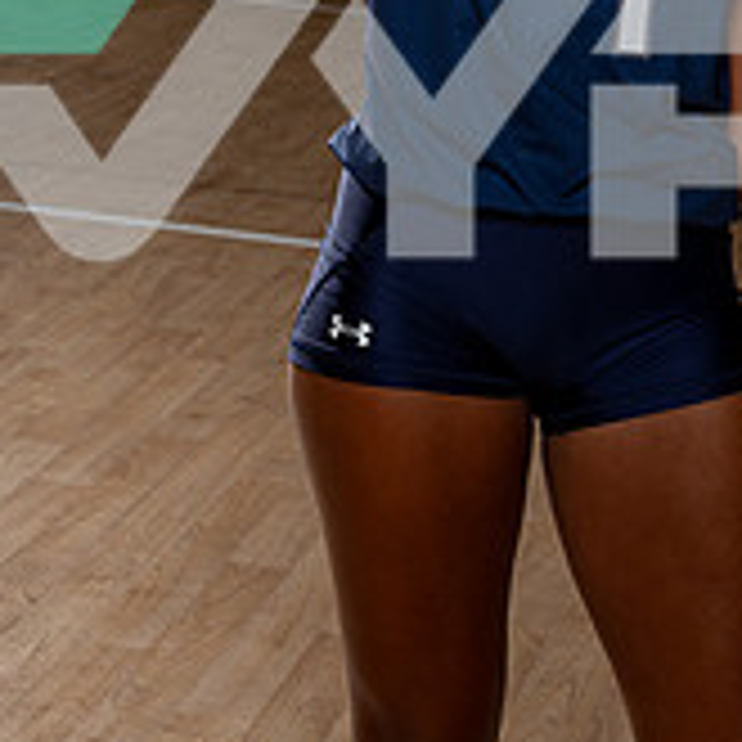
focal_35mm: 104
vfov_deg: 16.0
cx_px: 549
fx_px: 2522
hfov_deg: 16.7
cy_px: -193
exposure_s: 1/250
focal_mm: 45
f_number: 8
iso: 100
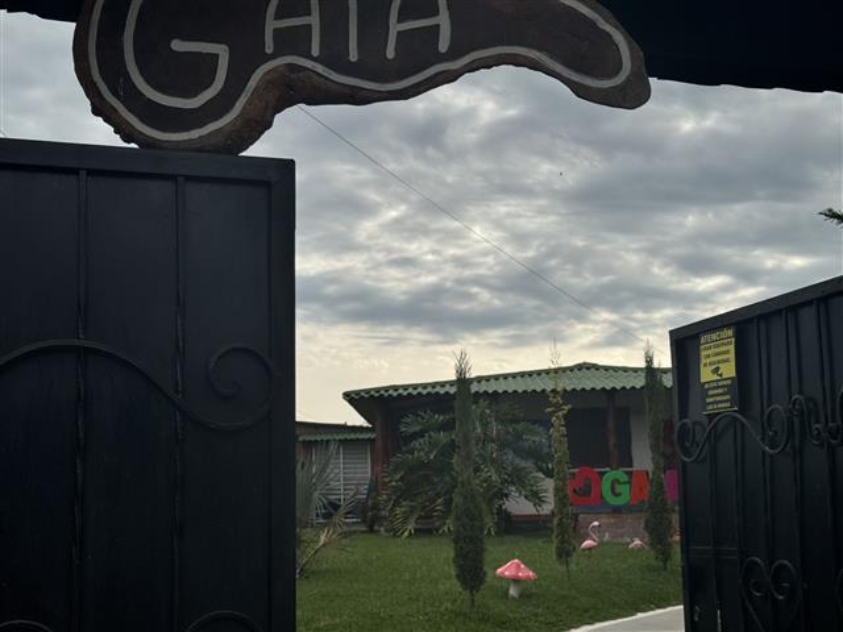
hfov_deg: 39.7
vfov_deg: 30.3
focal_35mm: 48
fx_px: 1169
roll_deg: +0.6
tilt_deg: +9.2
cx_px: 422
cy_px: 316
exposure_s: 1/6410
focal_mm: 6.76
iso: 64
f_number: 1.78
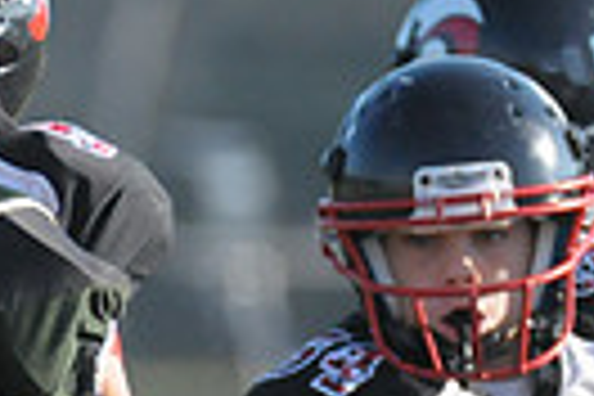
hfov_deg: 1.0
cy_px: 637
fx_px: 35769
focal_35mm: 2168
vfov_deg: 0.6
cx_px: -14
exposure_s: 1/5000
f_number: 4
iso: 1600
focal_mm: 330
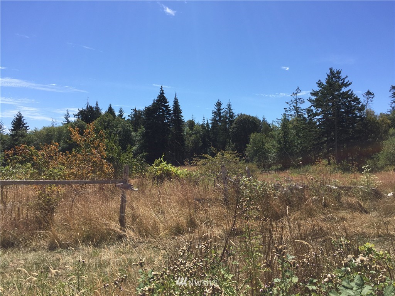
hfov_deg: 61.7
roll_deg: -1.6
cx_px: 198
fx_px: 331
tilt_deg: +3.7
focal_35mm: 29
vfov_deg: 48.2
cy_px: 148
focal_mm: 4.15
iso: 32
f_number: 2.2
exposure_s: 1/1799
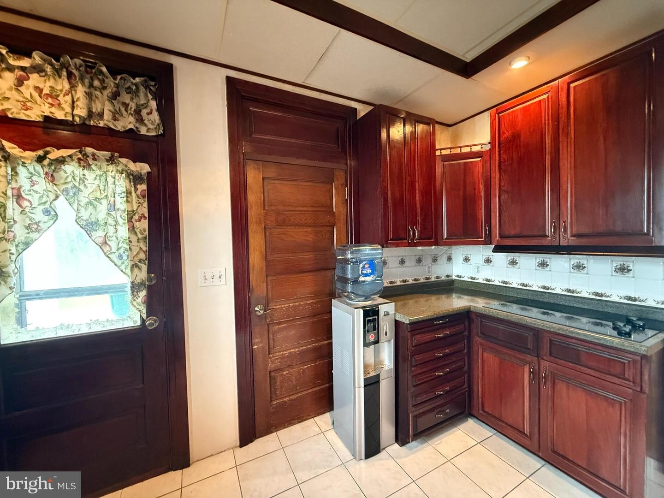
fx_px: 269
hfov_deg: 102.1
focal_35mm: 14
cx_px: 332
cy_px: 249
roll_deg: +1.5
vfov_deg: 85.7
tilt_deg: -1.3
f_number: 2.2
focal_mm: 2.22
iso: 1000
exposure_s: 1/40
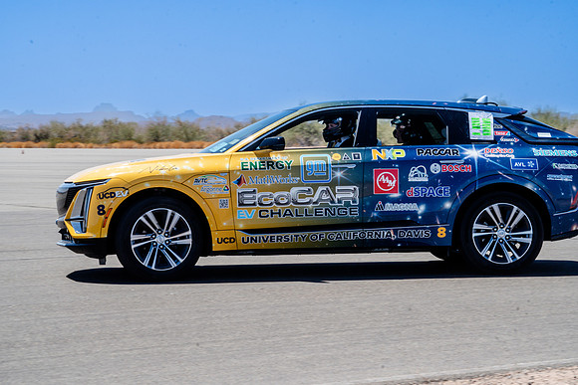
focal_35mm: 104
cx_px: 289
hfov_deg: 19.6
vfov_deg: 13.2
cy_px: 192
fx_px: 1670
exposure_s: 1/250
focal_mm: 104
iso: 400
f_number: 16
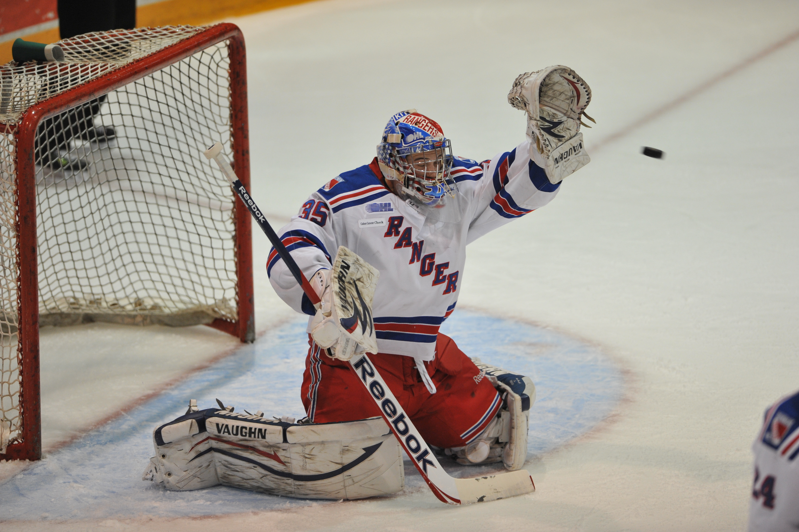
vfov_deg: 4.6
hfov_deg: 6.9
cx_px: 400
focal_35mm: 300
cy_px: 266
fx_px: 6654
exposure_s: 1/640
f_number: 2.8
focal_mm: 300
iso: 1600
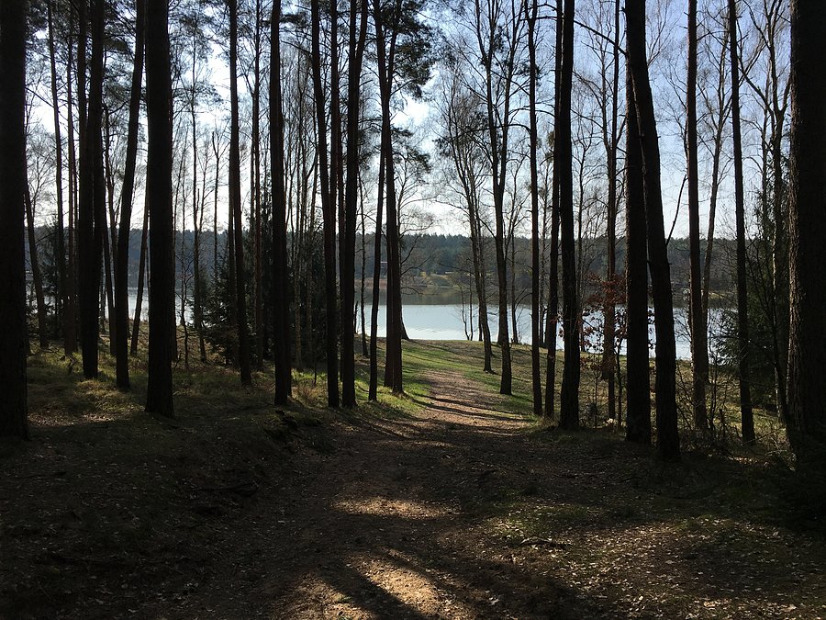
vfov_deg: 48.2
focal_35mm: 29
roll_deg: -1.5
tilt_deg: -4.3
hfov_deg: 61.7
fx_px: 692
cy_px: 310
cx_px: 413
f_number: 2.2
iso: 25
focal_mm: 4.15
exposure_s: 1/1261
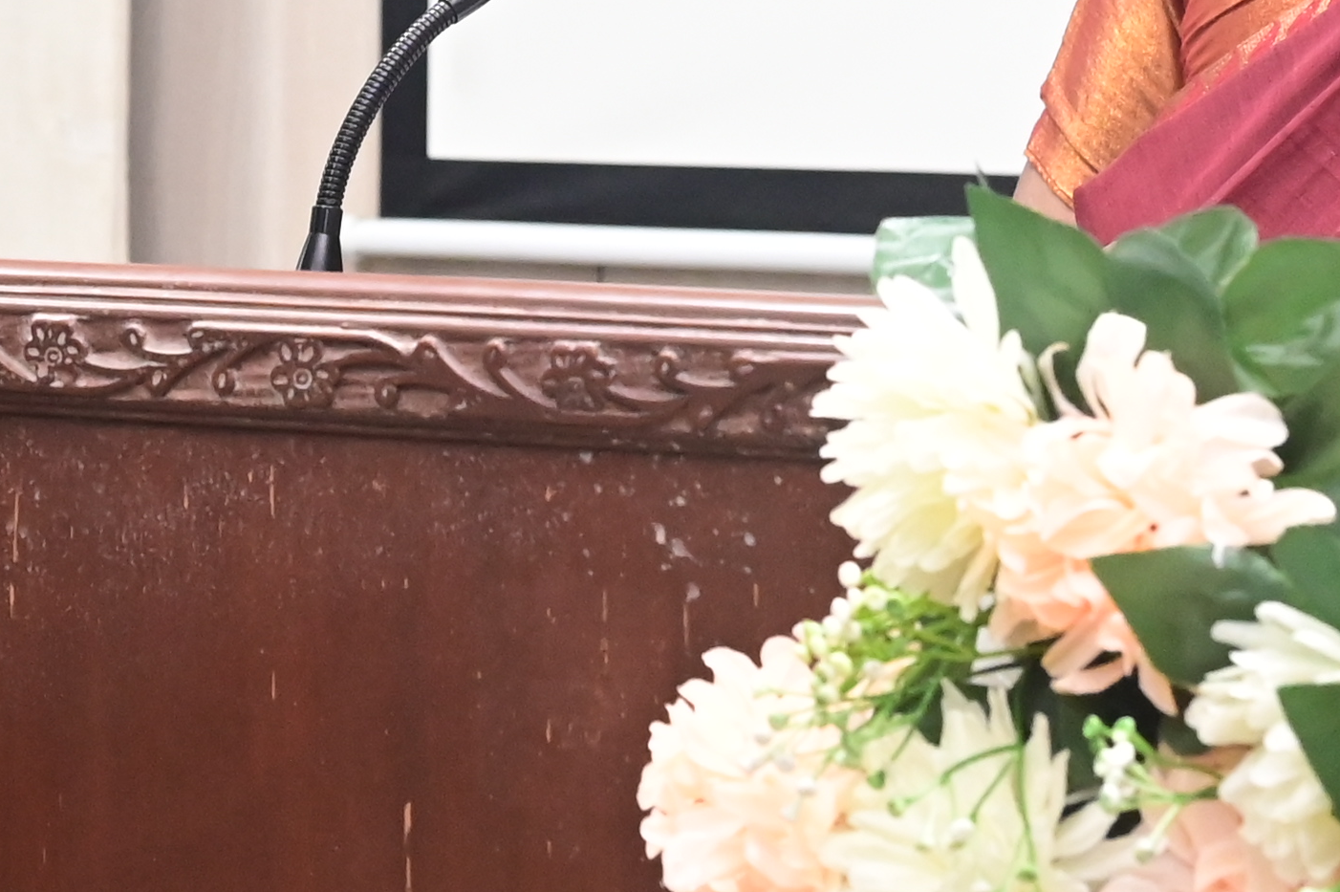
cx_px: 272
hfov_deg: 14.8
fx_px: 5133
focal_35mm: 138
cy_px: -675
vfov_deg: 9.5
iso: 4000
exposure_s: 1/125
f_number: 5
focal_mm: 32
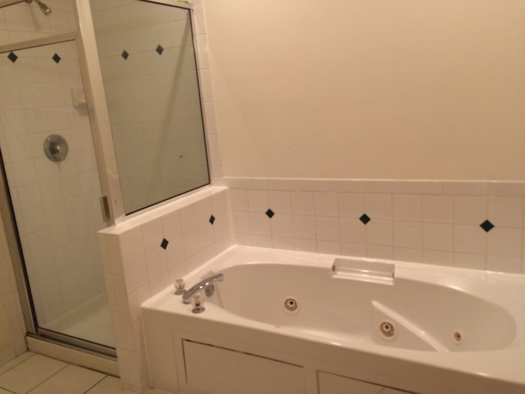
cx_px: 262
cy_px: 197
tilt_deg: -14.7
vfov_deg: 48.2
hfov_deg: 61.7
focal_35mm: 29
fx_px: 440
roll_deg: +4.6
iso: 100
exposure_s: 1/30
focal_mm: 4.15
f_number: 2.2
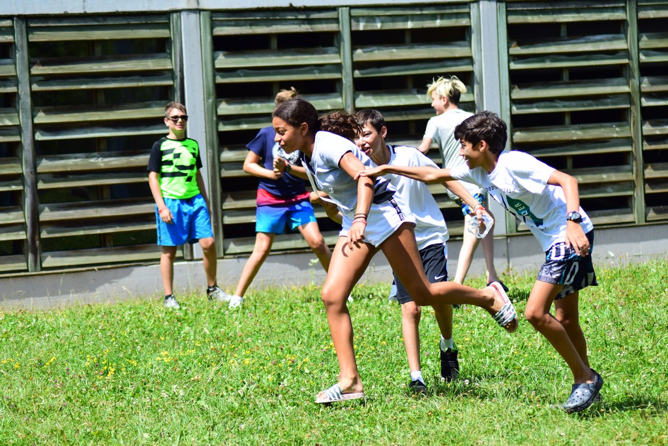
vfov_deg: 7.9
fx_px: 3229
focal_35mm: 174
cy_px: 223
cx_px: 334
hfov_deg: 11.8
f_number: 5.6
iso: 400
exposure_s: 1/1250
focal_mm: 116
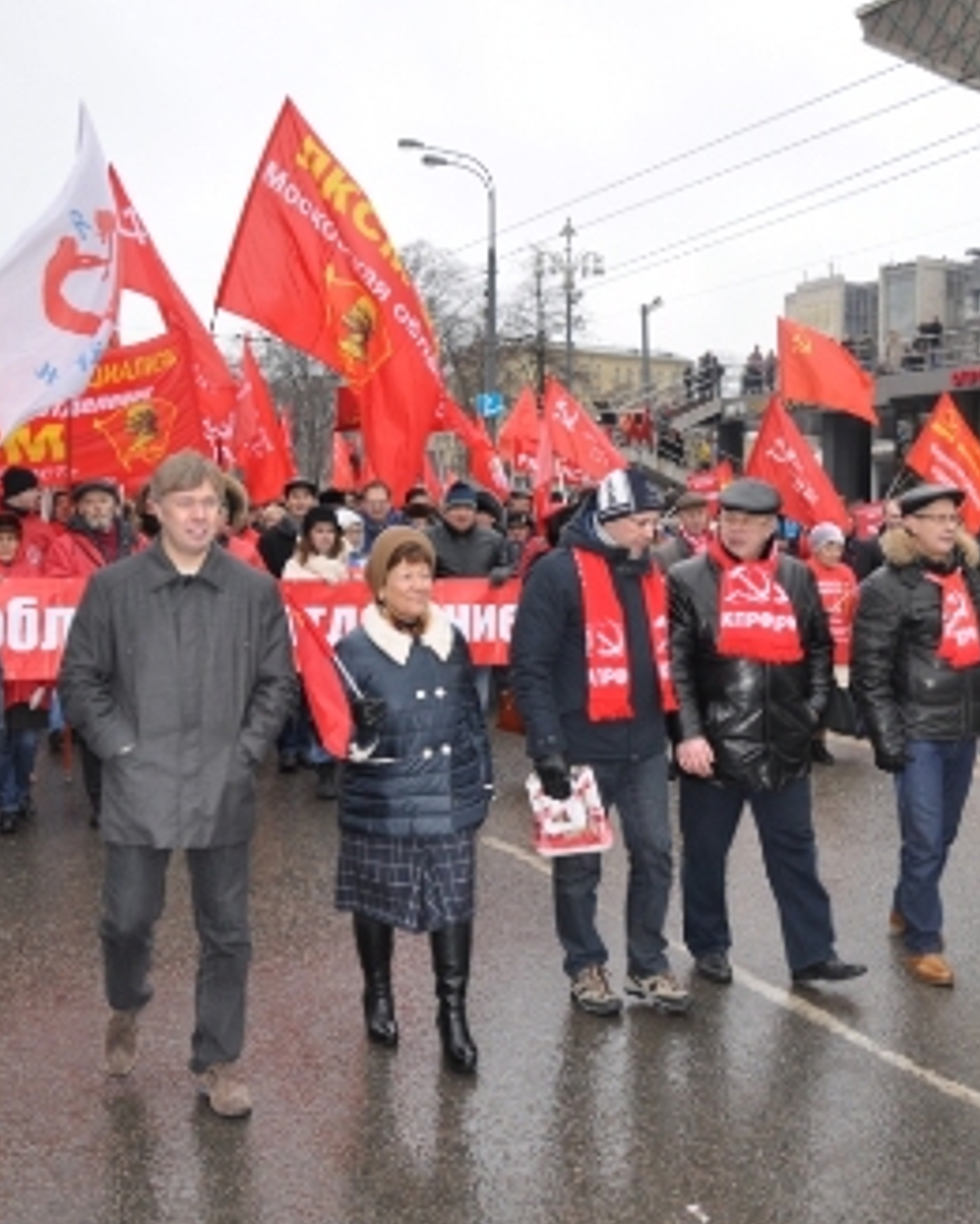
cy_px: 606
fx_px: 1413
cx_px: 683
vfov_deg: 46.8
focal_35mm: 39
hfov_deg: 37.7
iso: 200
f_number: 4
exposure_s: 1/200
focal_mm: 18
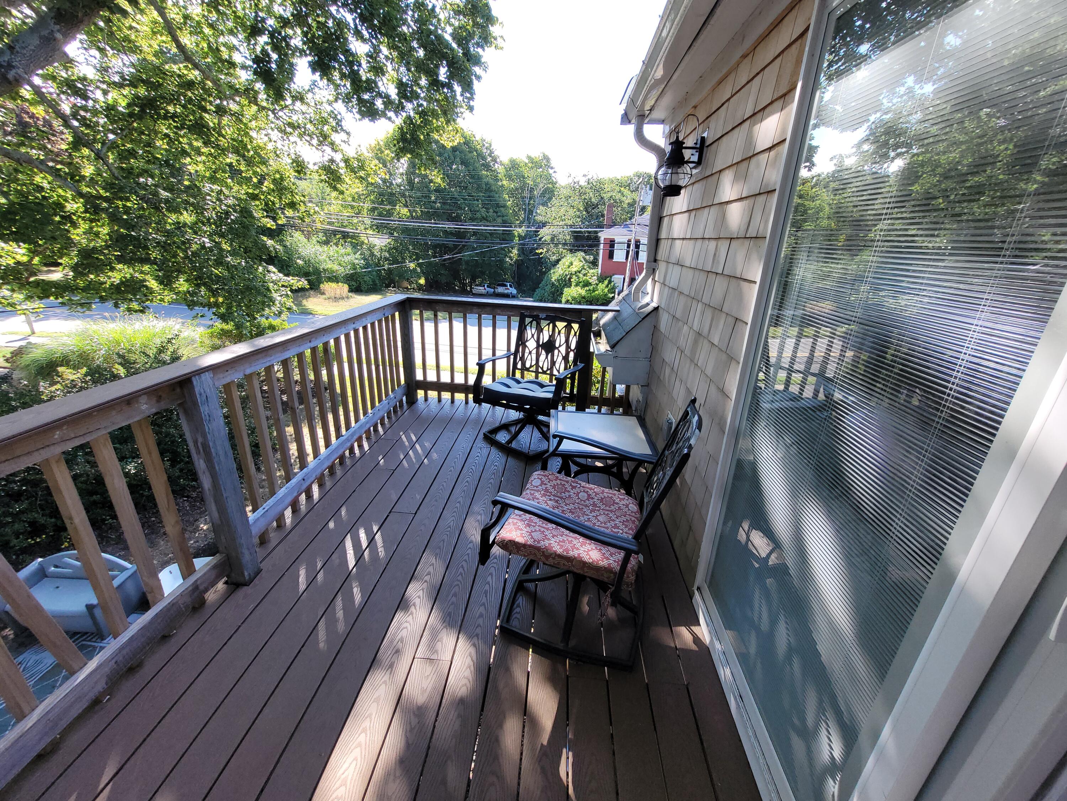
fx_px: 401
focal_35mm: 13
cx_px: 534
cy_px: 400
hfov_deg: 106.2
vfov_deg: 89.9
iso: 40
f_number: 2.2
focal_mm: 1.74
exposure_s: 1/206
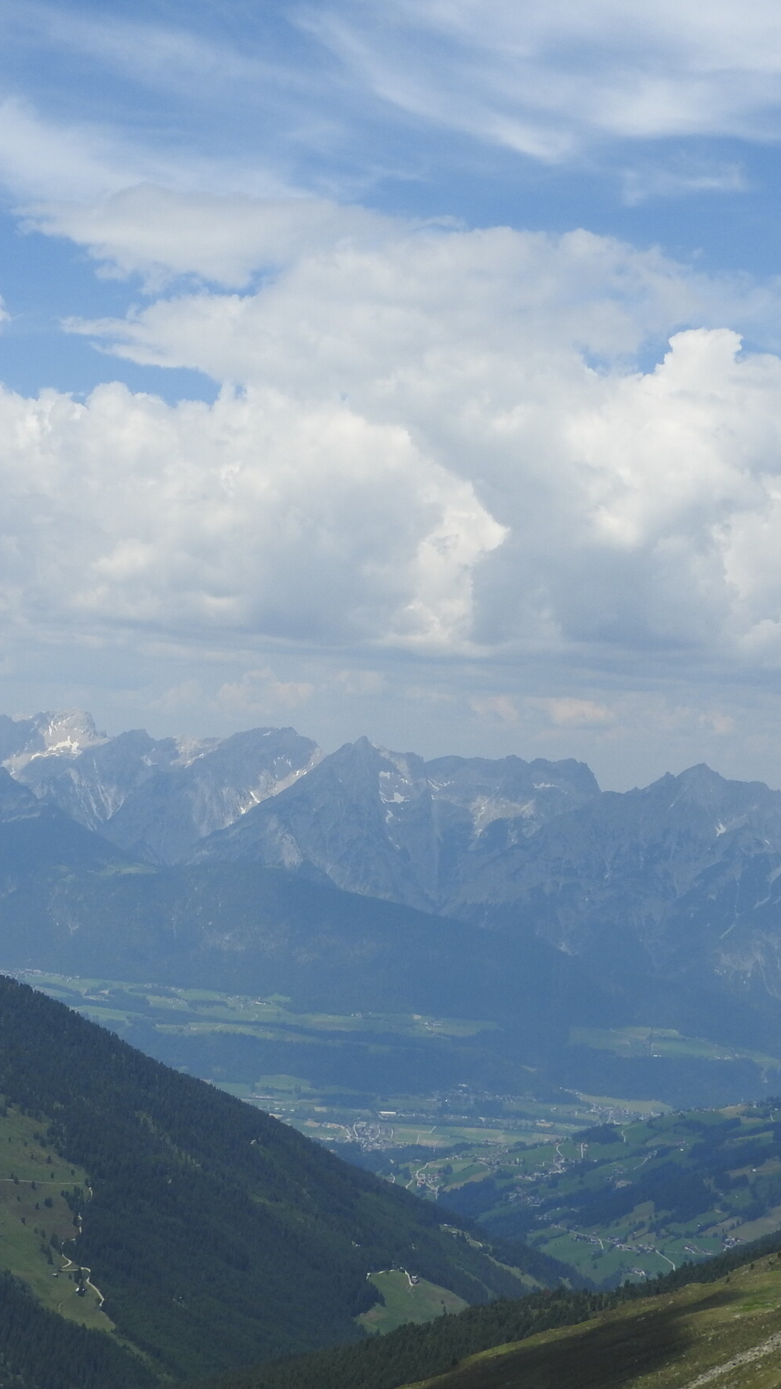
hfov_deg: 16.5
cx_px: 289
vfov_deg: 29.0
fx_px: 2688
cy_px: 697
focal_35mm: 73
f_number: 4
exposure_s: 1/1600
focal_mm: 9
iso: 100
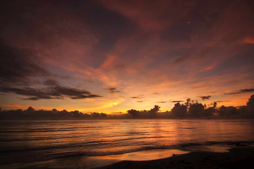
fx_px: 127
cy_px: 84
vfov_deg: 67.2
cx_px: 127
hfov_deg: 90.1
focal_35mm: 18
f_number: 18
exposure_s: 1/3
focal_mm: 12
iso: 200
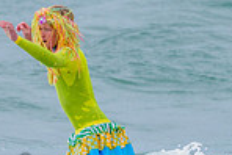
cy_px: 95
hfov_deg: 0.9
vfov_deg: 0.6
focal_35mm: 2396
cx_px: 102
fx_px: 15456
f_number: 5.6
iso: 640
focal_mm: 500
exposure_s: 1/2000
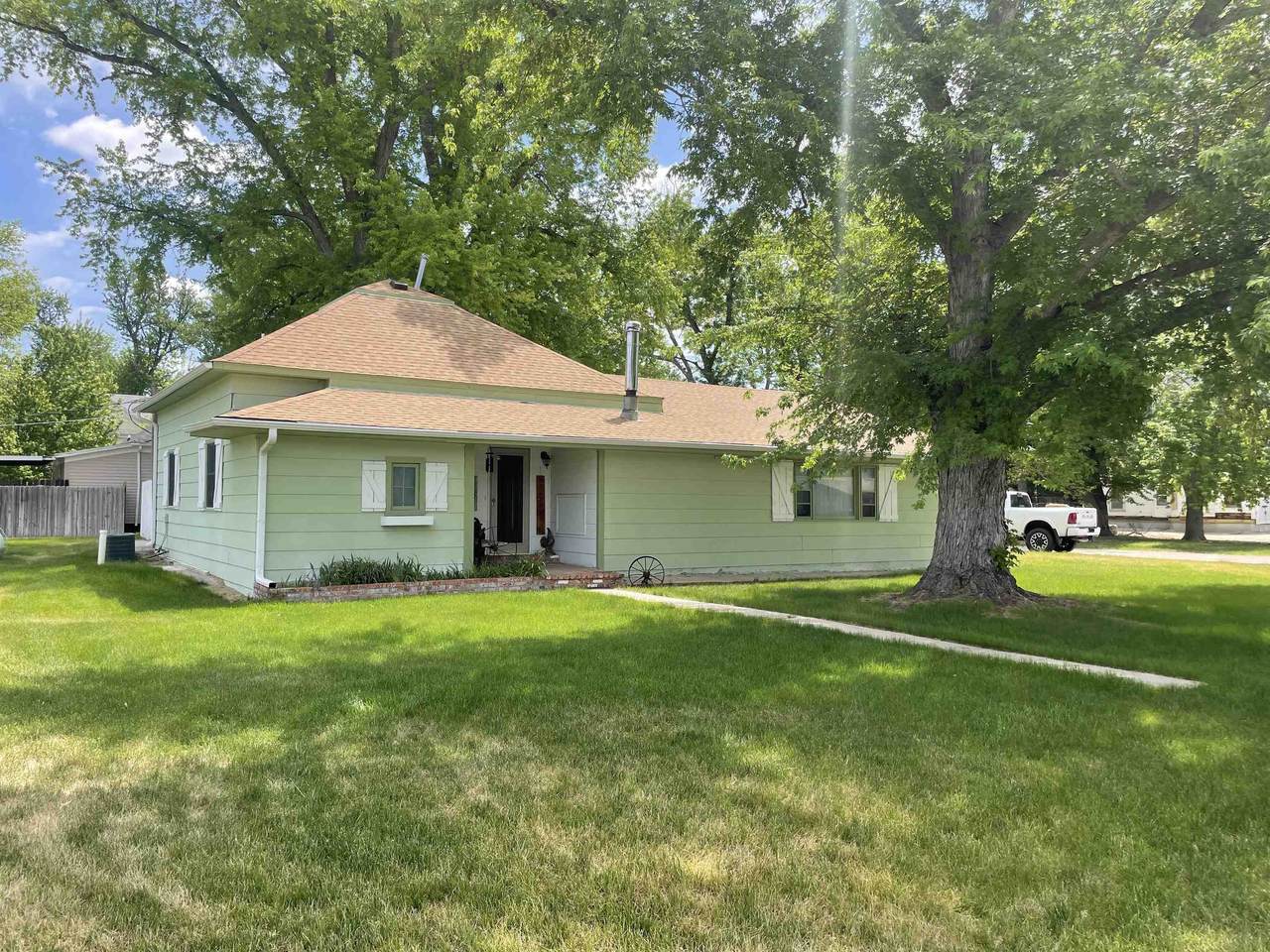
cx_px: 635
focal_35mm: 26
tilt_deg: +2.8
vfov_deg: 53.1
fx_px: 954
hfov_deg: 67.3
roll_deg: +0.0
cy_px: 476
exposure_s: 1/1276
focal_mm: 4.2
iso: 32
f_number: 1.6
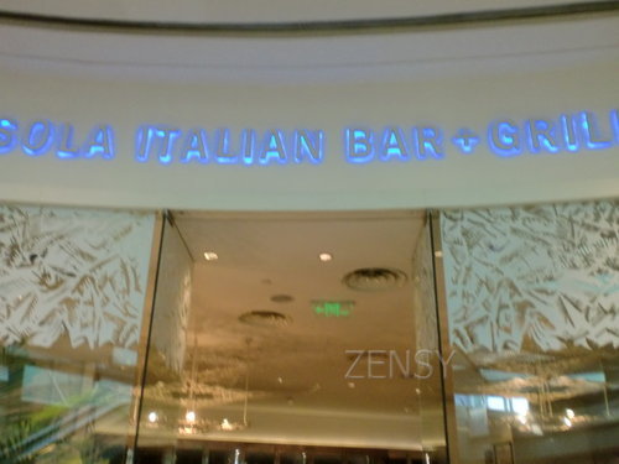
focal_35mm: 35
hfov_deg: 52.6
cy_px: 232
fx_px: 626
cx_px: 310
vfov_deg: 40.7
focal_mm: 6.3
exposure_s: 1/60
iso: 250
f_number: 3.1
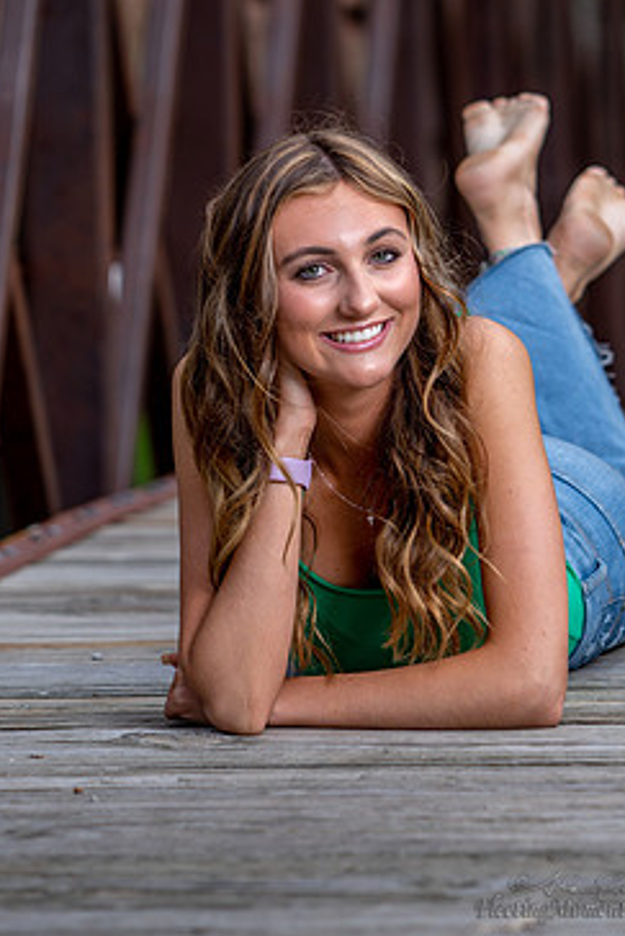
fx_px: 6426
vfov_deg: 8.3
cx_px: 376
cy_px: 363
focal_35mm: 247
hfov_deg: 5.6
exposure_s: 1/200
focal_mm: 200
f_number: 4
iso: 100
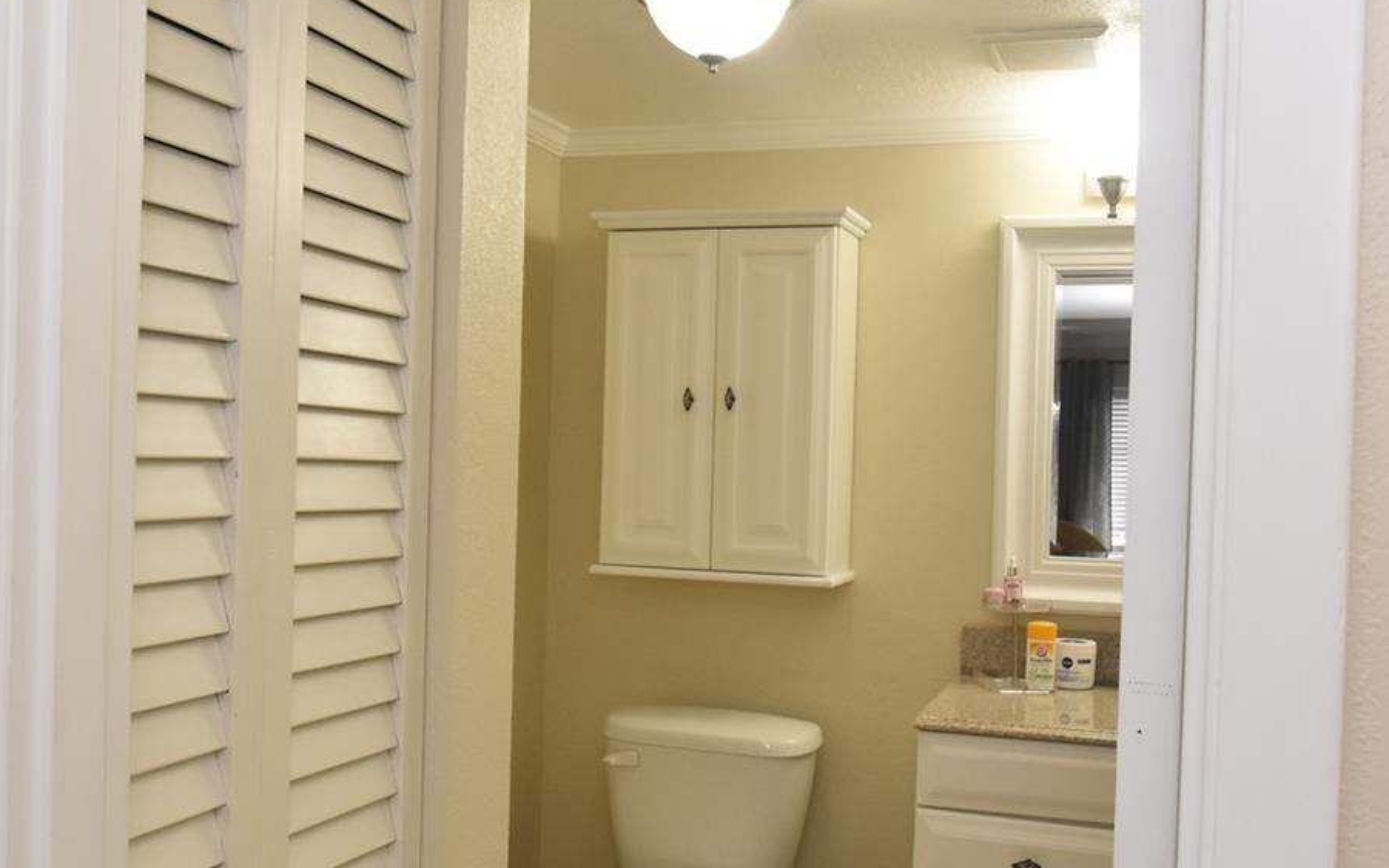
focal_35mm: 38
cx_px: 755
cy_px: 456
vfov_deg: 33.6
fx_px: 1438
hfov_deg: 51.5
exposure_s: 1/125
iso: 800
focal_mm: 14
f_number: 5.6
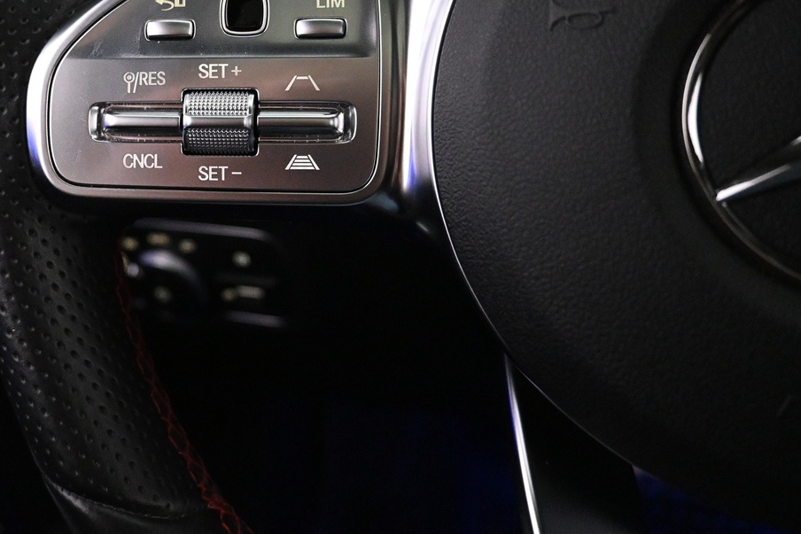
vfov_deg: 30.6
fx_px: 957
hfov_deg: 43.5
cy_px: 120
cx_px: 173
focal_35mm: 43
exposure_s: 1/80
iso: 4000
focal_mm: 16
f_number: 3.5
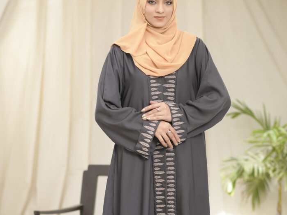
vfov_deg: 12.0
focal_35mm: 123
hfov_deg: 16.0
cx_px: 144
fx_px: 1019
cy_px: 169
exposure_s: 1/200
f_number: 2.8
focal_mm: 85
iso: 80
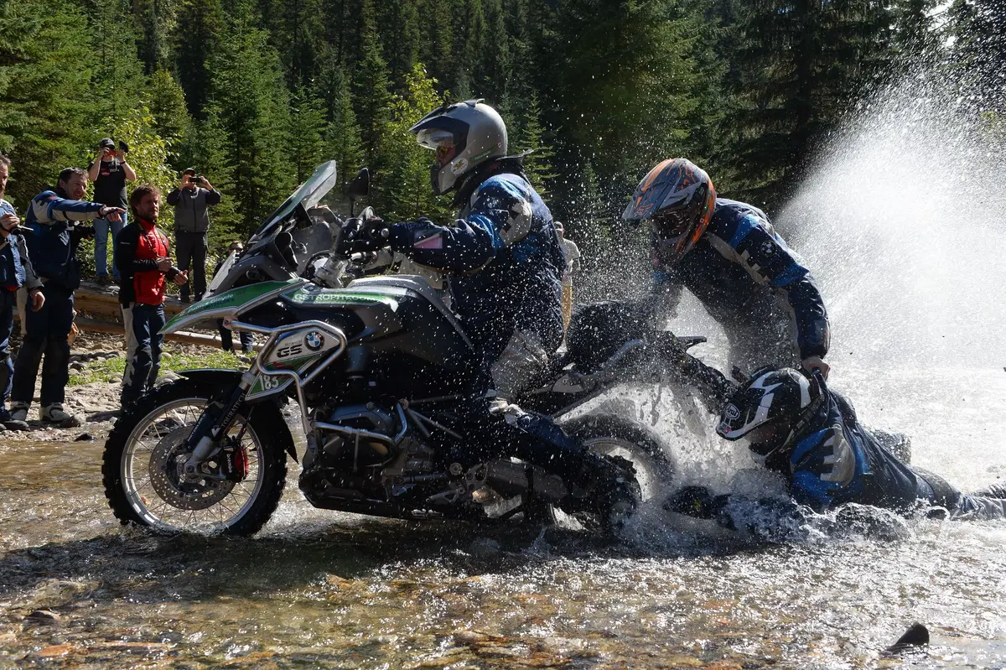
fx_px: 1229
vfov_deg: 30.5
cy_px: 335
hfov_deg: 44.5
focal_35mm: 44
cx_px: 503
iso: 500
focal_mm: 44
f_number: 11
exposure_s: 1/500
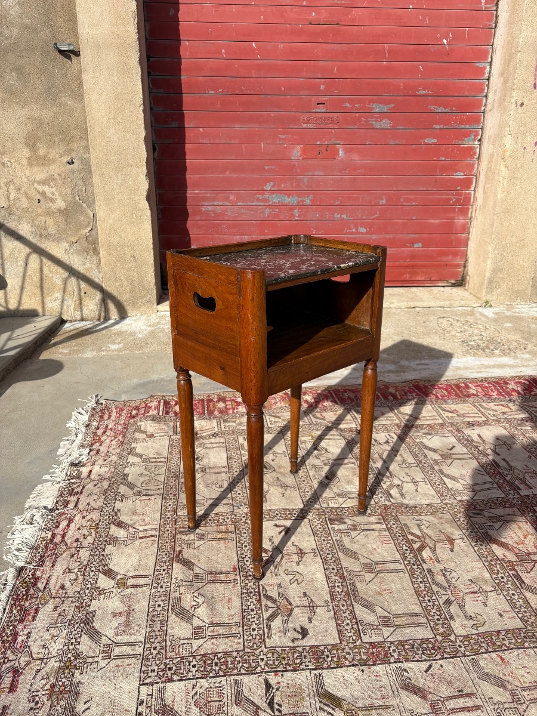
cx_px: 268
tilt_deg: -17.8
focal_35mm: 26
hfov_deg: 53.1
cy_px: 358
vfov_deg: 67.3
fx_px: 538
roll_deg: -0.8
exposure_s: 1/3125
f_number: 1.6
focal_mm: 5.96
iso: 50
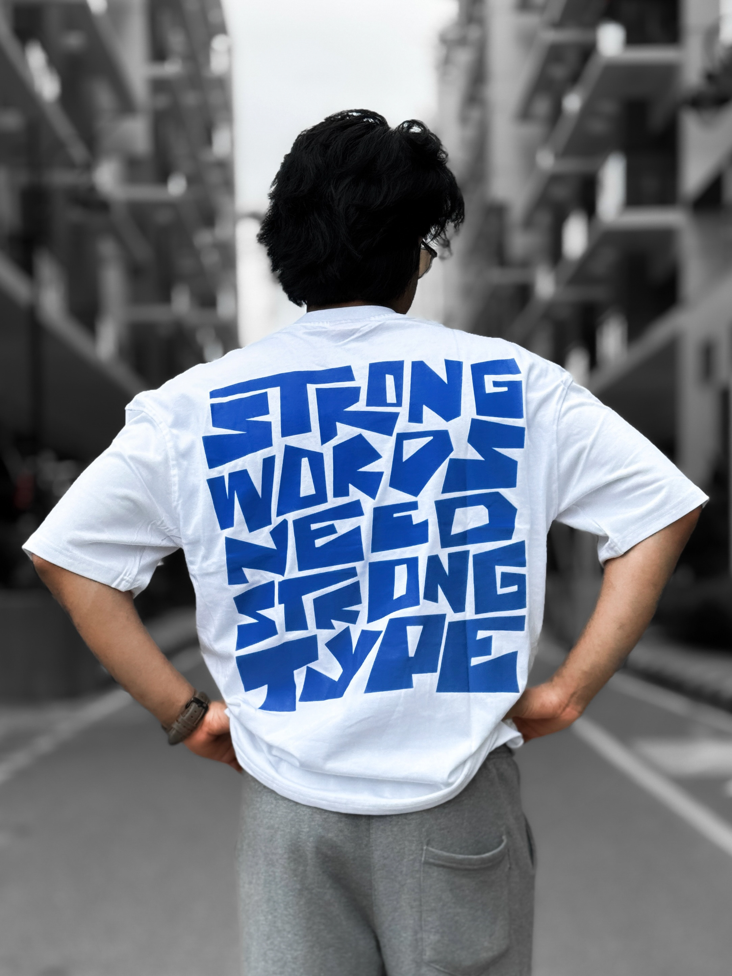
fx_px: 1353
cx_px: 366
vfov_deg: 39.7
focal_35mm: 48
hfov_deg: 30.3
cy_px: 488
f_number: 1.8
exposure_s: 1/1000
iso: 64
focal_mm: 6.76
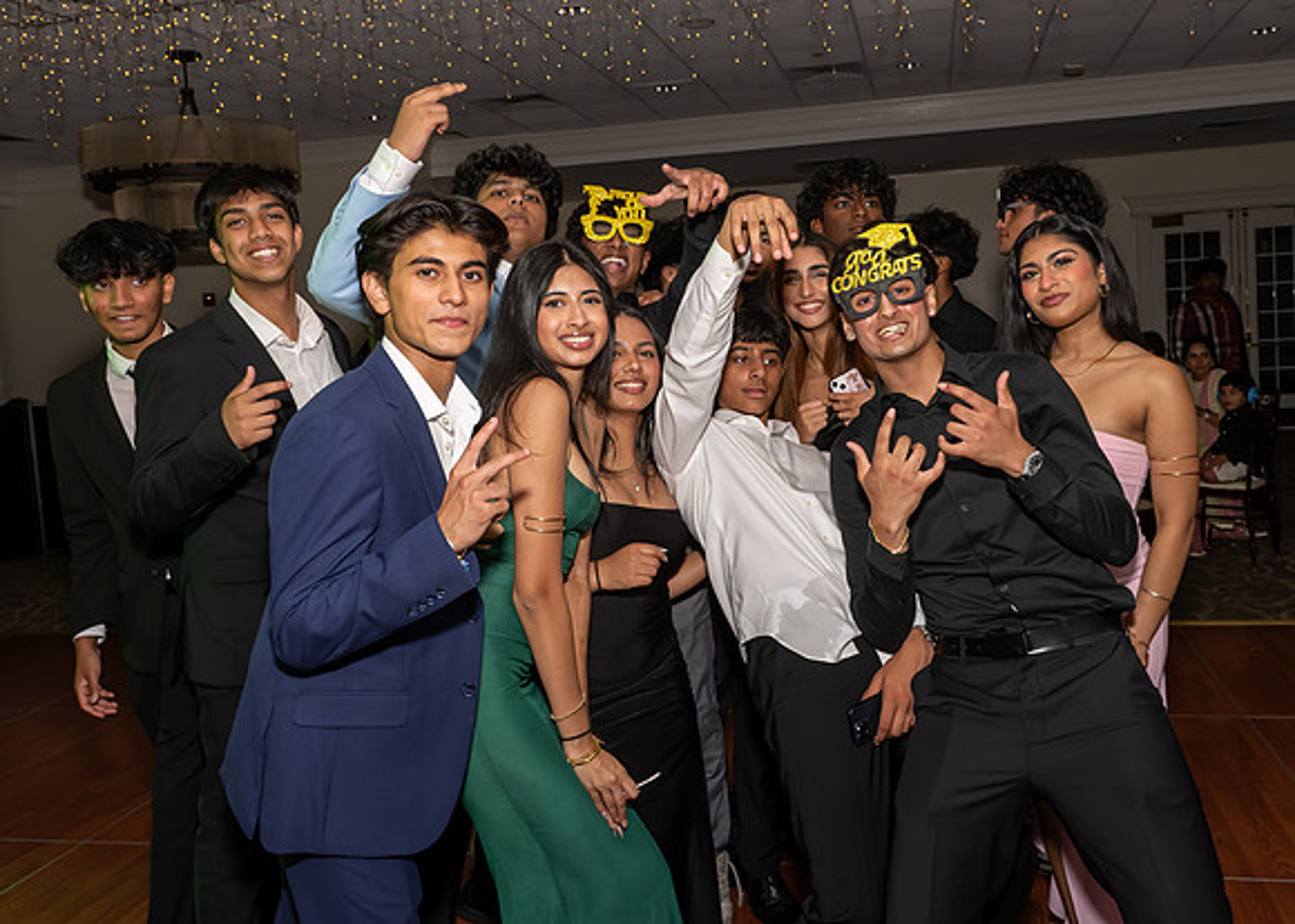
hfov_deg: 61.0
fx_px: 1096
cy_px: 399
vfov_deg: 45.6
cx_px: 711
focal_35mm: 30
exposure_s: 1/250
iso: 640
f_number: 7.1
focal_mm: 17
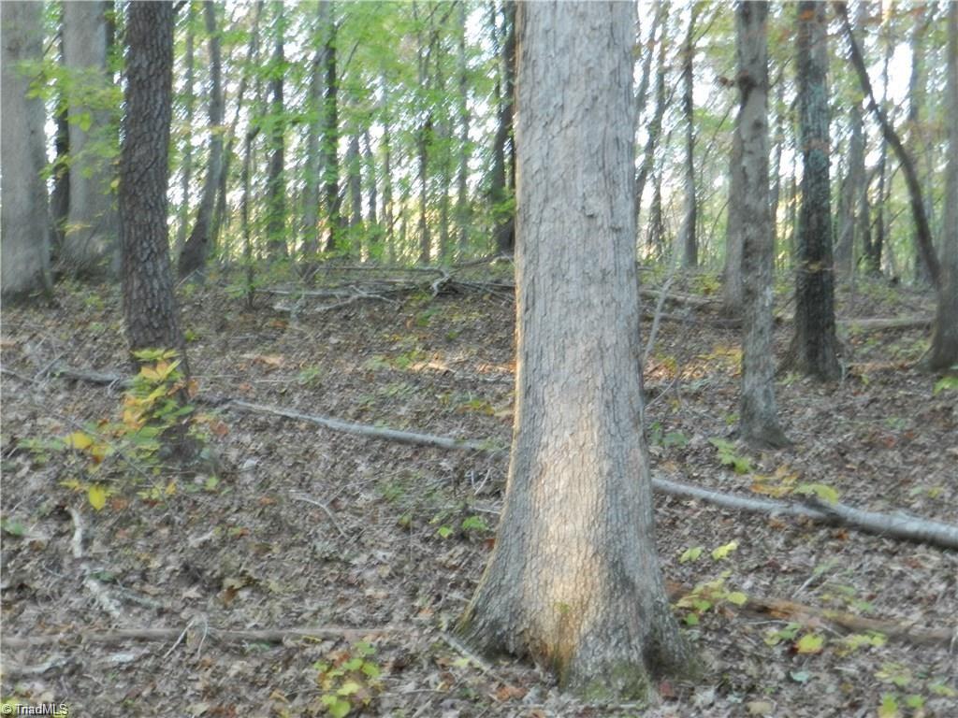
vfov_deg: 24.4
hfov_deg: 32.2
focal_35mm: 60
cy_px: 359
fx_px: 1661
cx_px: 479
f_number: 4.6
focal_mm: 10.7
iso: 400
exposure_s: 1/6
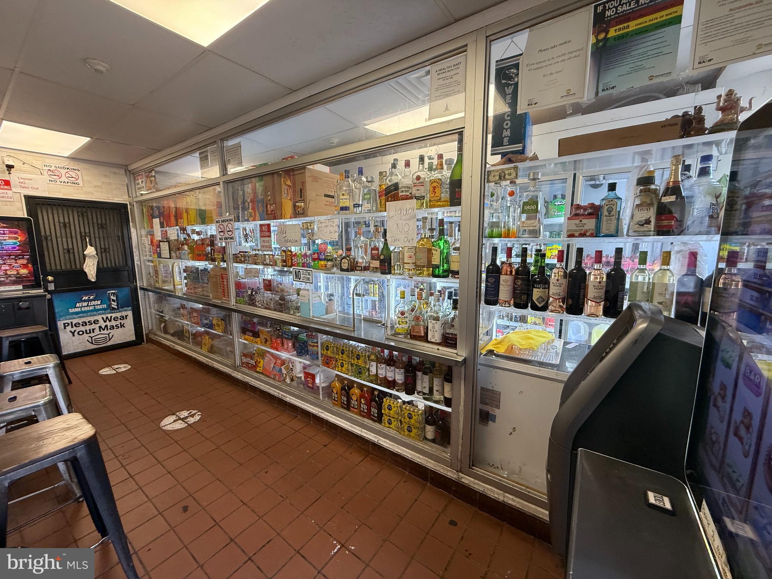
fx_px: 312
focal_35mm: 14
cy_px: 290
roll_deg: +0.2
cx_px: 386
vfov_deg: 85.7
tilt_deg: -8.2
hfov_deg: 102.1
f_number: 2.2
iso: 160
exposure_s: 1/120
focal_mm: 2.22
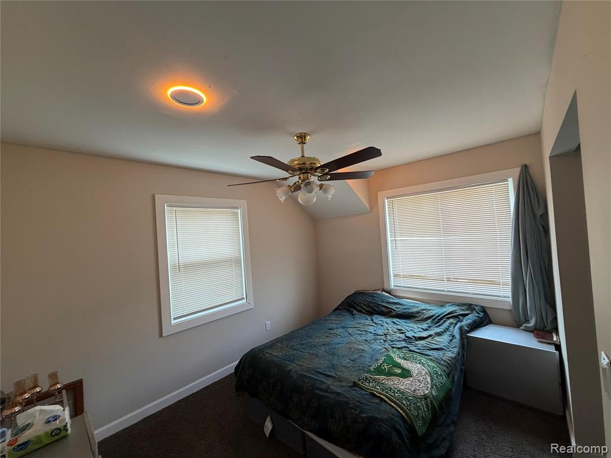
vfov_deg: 85.7
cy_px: 229
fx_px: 247
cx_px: 306
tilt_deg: +2.6
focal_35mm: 14
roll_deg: +4.2
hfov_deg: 102.1
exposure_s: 1/60
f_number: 2.2
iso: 250
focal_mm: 2.22
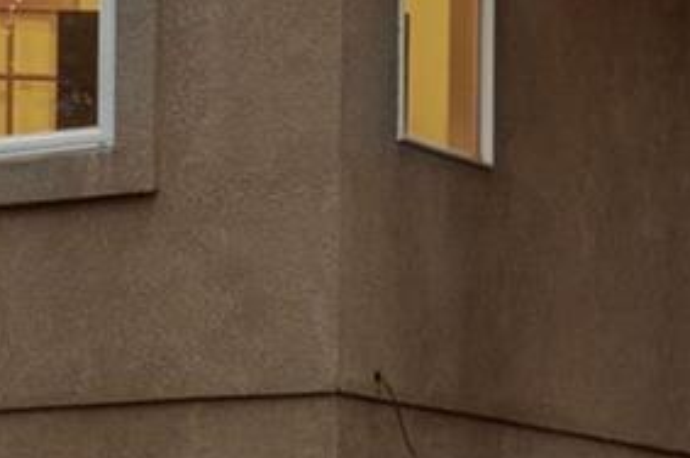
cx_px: -200
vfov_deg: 7.7
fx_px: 3293
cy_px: -382
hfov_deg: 11.6
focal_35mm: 172
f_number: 8
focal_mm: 30
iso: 500
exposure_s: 1/1.25
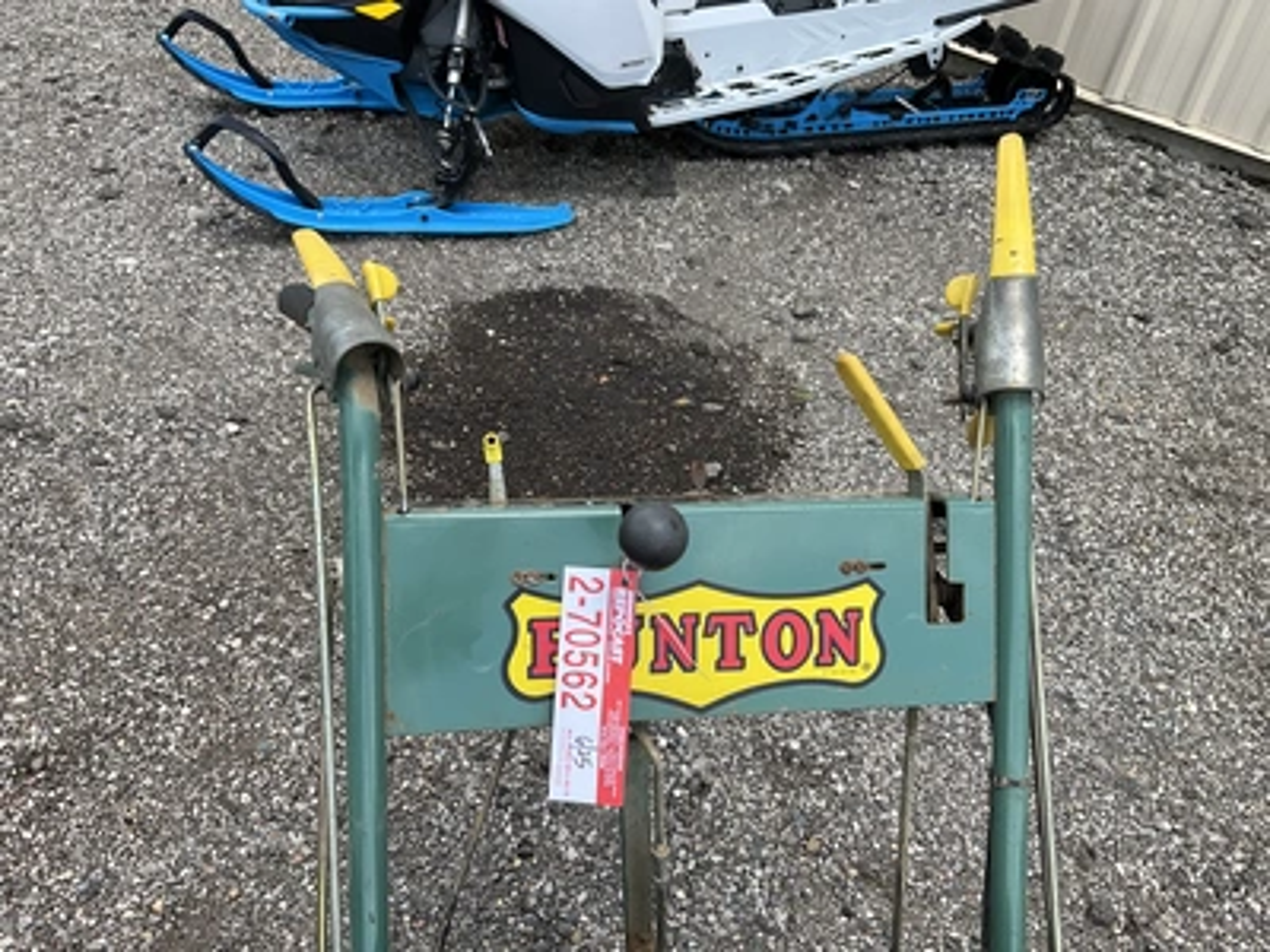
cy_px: 476
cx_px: 635
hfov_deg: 61.7
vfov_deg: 48.2
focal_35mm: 29
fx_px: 1064
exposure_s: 1/613
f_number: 1.8
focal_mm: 3
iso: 25
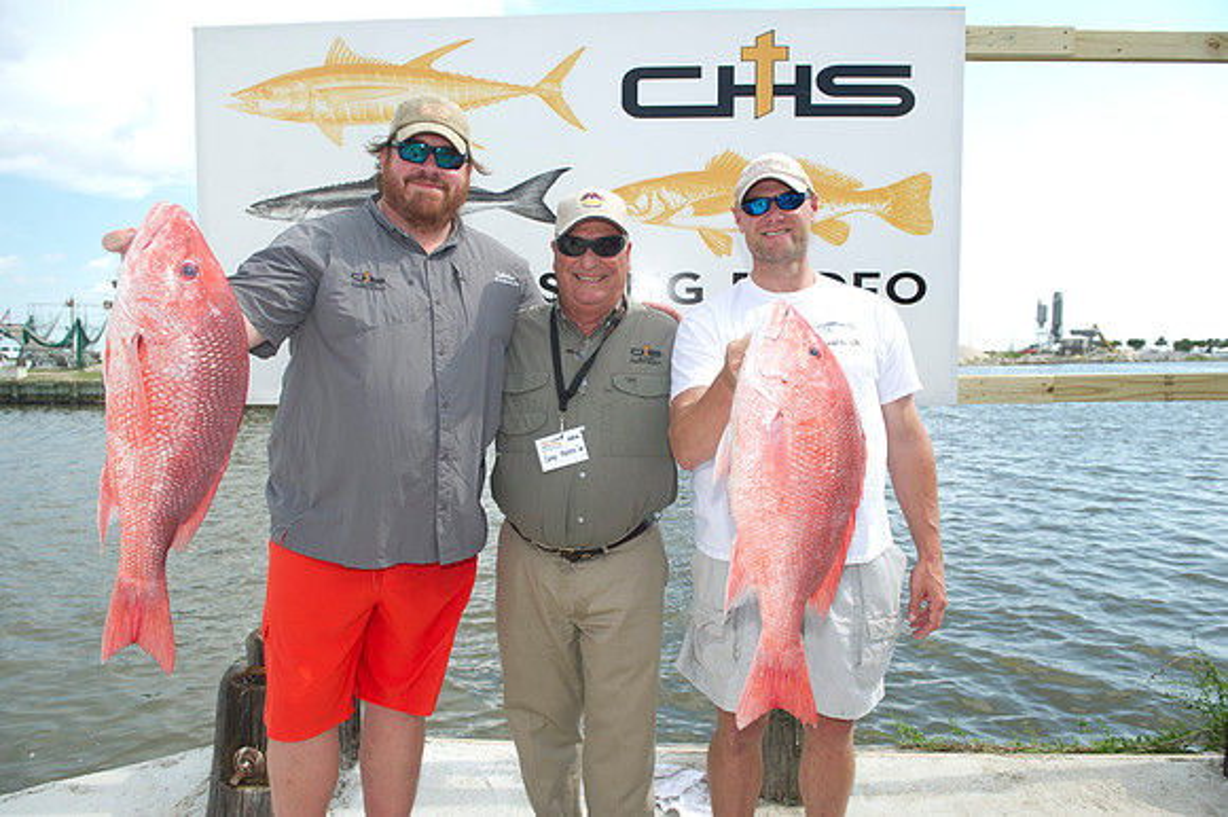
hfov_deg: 73.8
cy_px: 408
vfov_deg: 53.1
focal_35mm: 24
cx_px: 614
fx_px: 818
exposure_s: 1/250
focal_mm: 24
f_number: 6.3
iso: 125
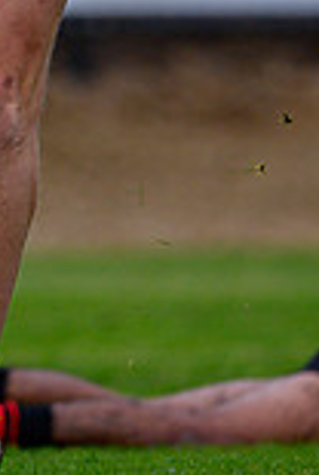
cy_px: -230
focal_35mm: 3012
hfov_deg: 0.5
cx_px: -191
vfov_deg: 0.7
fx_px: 39854
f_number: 4
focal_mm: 500
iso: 200
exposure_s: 1/1250
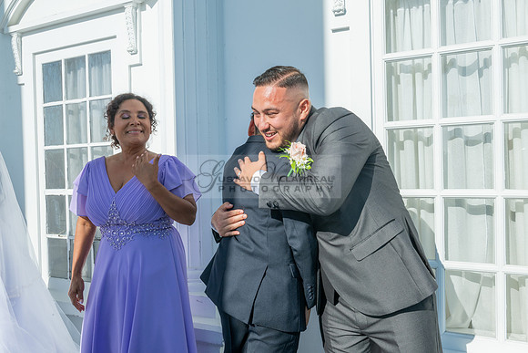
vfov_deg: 41.1
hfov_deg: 58.7
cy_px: 176
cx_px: 264
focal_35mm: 32
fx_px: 469
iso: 250
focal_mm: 32
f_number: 18
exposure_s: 1/200
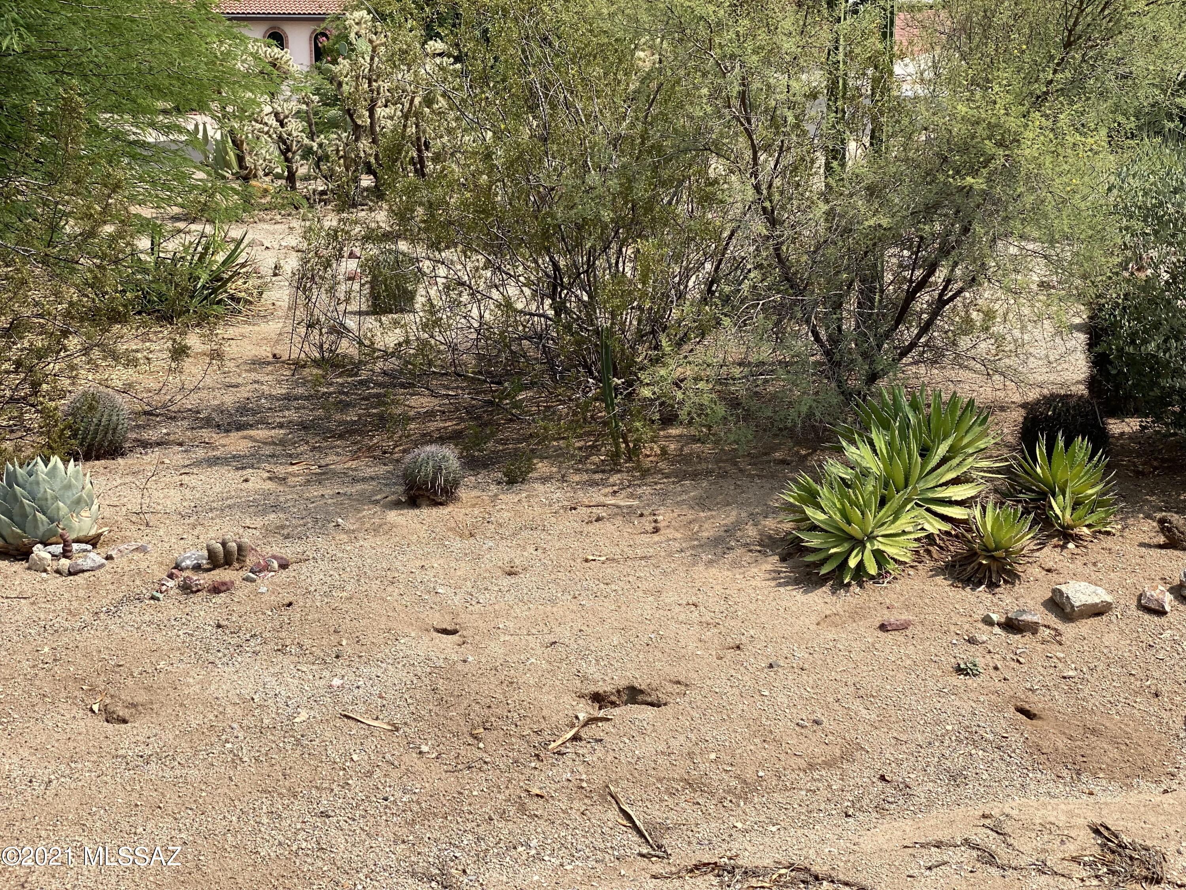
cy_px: 445
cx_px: 593
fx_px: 1782
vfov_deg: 28.0
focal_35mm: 52
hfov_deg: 36.8
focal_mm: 6
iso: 20
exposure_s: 1/1199
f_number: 2
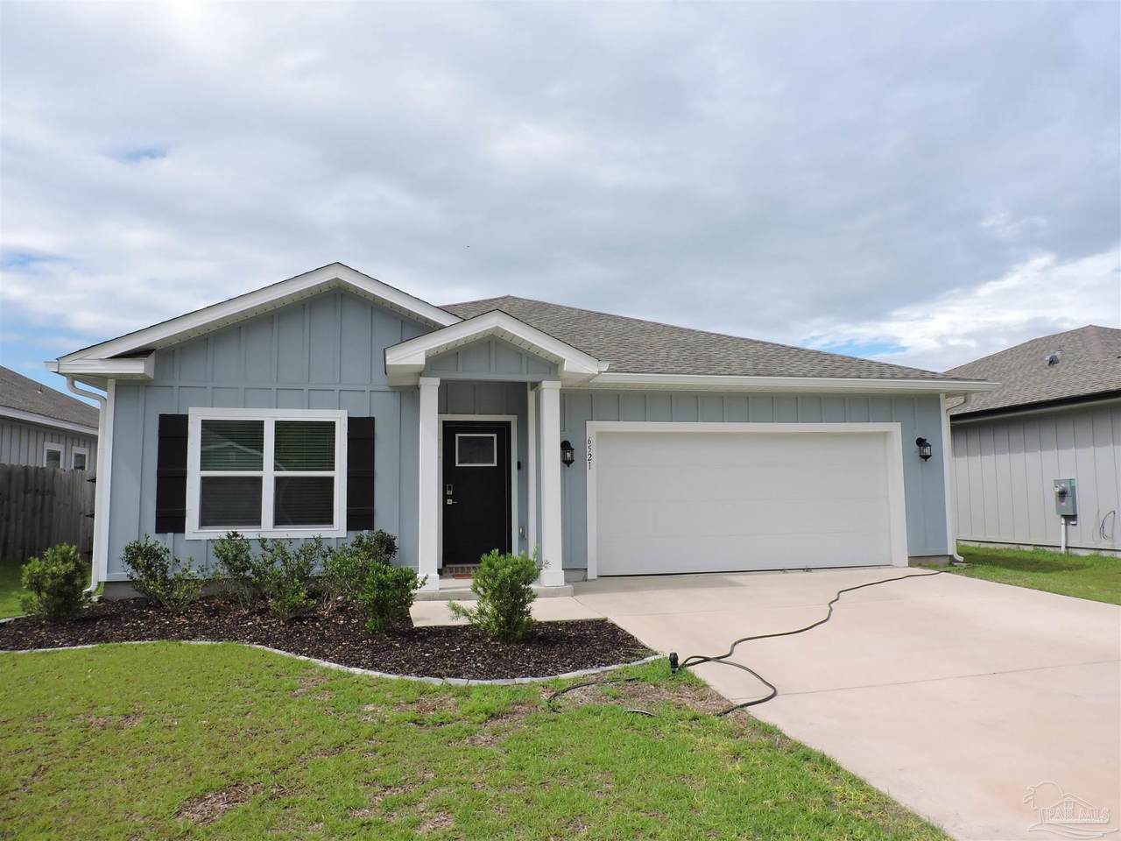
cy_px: 420
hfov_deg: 71.6
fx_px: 777
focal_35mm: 24
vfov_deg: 56.8
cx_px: 560
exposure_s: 1/1600
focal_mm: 4.3
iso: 140
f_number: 3.7
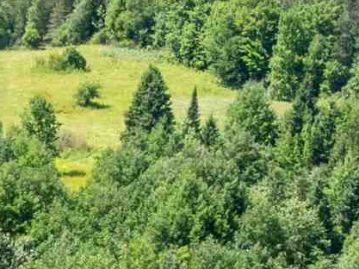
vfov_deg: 7.9
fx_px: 1834
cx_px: -258
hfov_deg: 10.6
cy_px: 611
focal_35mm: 177
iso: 140
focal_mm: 12.29
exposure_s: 1/2000
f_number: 2.8
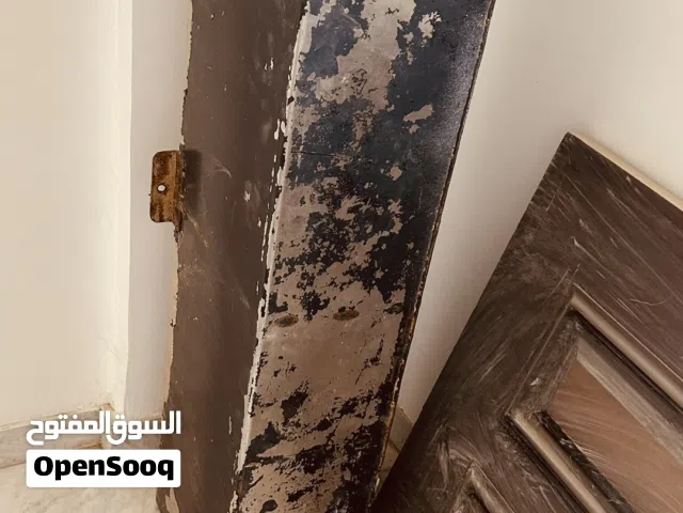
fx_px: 513
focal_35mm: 26
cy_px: 256
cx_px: 342
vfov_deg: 53.1
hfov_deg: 67.3
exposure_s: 1/60
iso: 200
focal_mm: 5.7
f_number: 1.5
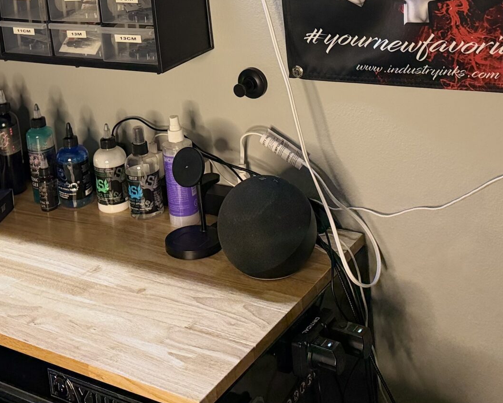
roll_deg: +6.7
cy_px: -50
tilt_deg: -8.1
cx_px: 175
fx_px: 849
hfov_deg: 32.8
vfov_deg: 24.7
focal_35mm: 57
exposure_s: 1/120
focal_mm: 6.76
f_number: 1.78
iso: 250
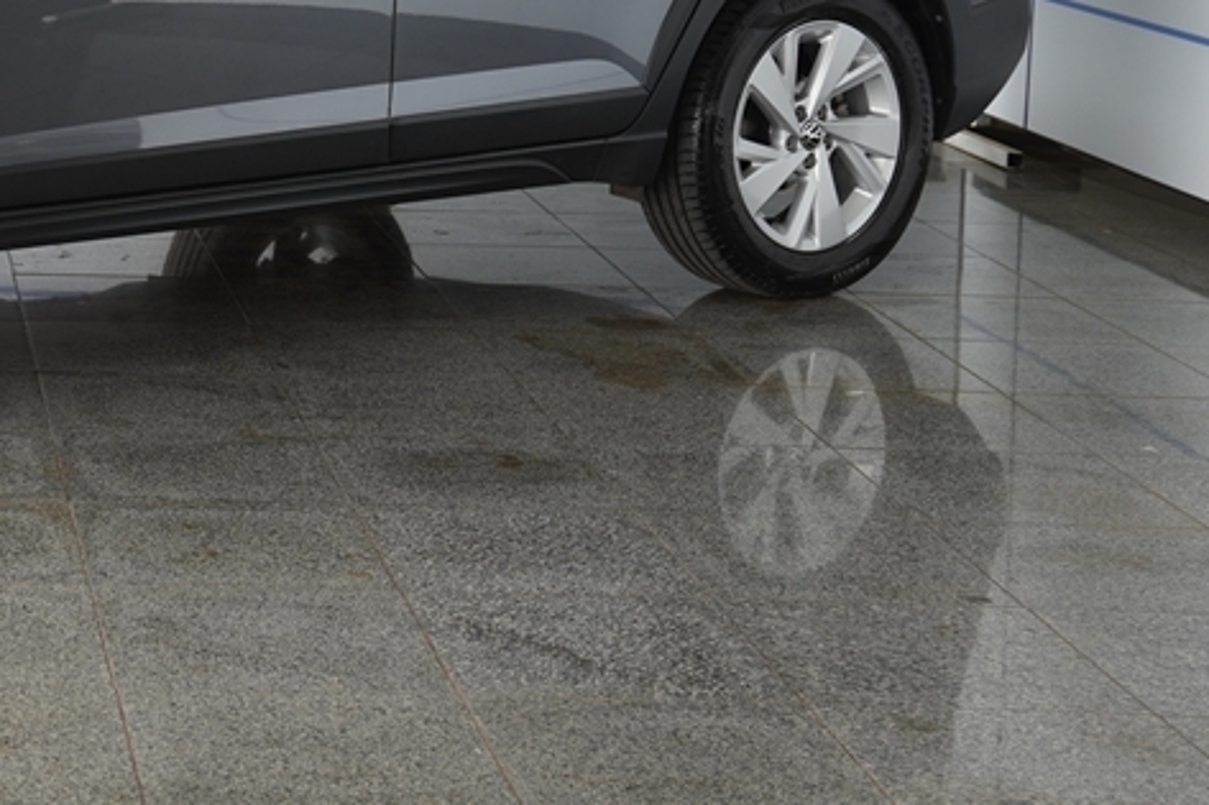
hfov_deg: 21.5
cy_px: -63
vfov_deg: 14.7
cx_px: -26
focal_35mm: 91
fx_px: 3055
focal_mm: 28
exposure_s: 1/160
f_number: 4
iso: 250
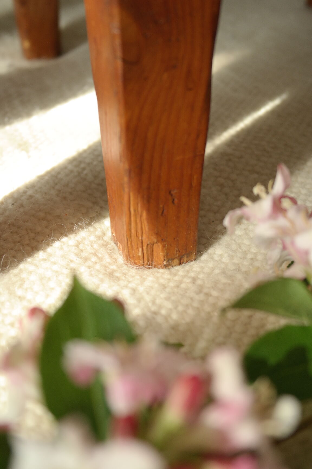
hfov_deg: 29.2
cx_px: 156
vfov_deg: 42.7
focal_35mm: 46
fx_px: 598
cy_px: 234
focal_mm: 30
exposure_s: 1/25
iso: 400
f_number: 5.6
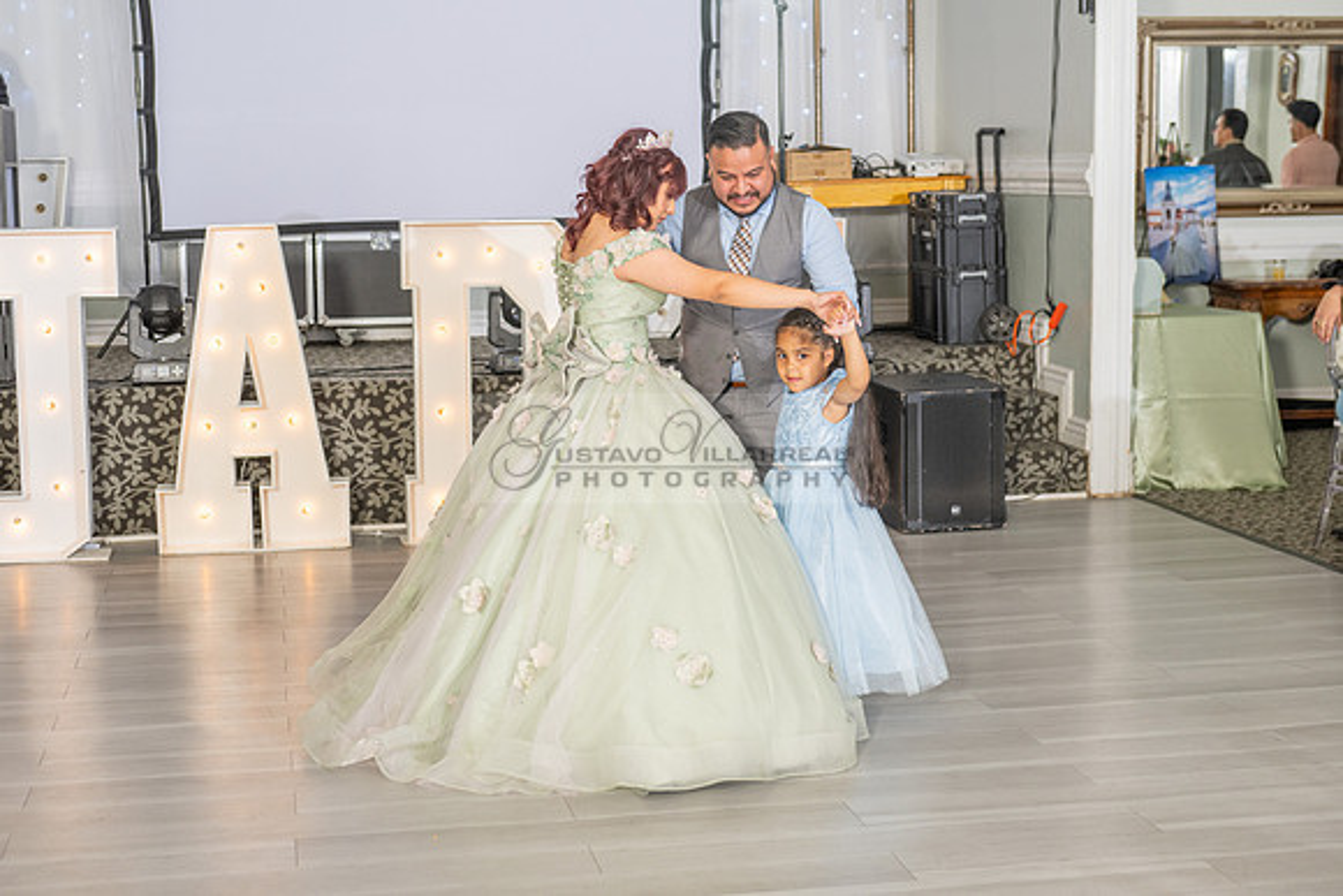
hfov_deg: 37.0
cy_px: 415
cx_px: 621
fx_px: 2005
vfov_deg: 25.2
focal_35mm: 54
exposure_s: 1/160
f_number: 3.5
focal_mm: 50
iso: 500
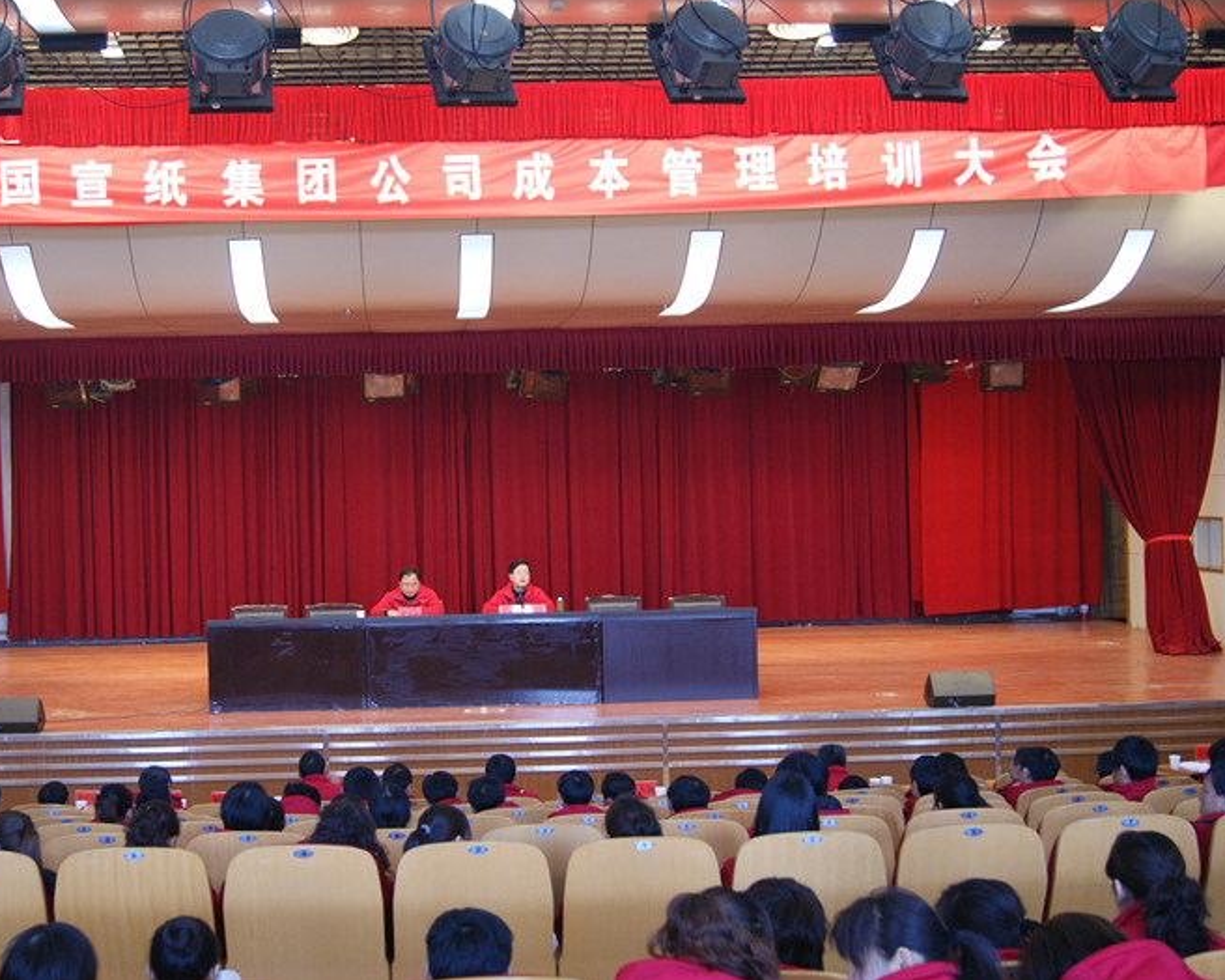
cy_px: 487
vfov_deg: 31.5
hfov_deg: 38.6
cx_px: 480
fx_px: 1741
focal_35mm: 48
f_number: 4.5
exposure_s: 1/15
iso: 400
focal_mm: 28
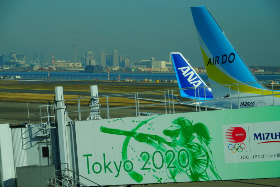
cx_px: 140
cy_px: 94
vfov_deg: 9.2
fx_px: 1167
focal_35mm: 150
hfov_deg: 13.7
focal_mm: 150
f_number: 9.5
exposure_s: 1/250
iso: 100
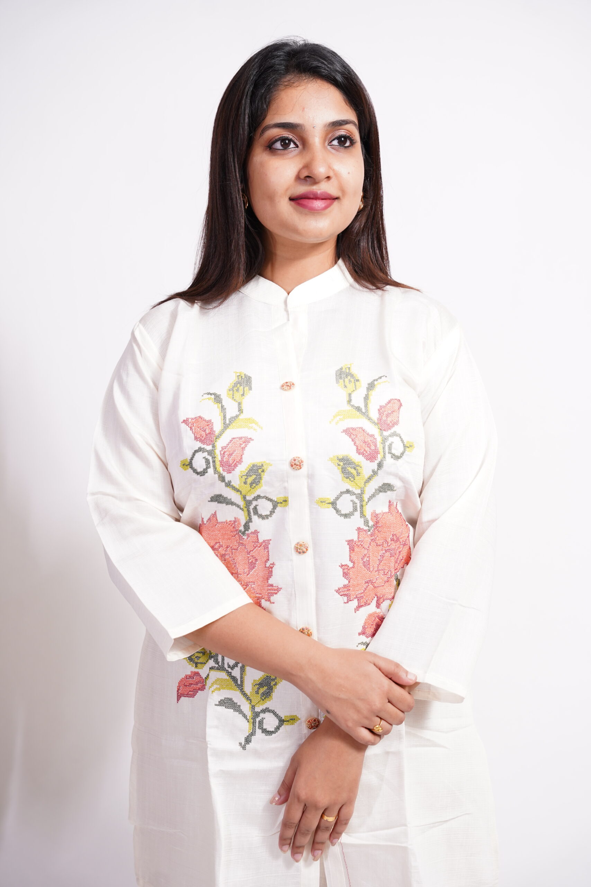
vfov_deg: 38.5
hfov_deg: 26.2
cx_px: 296
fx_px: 1270
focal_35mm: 52
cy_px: 444
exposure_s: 1/50
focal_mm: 51.6
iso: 400
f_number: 4
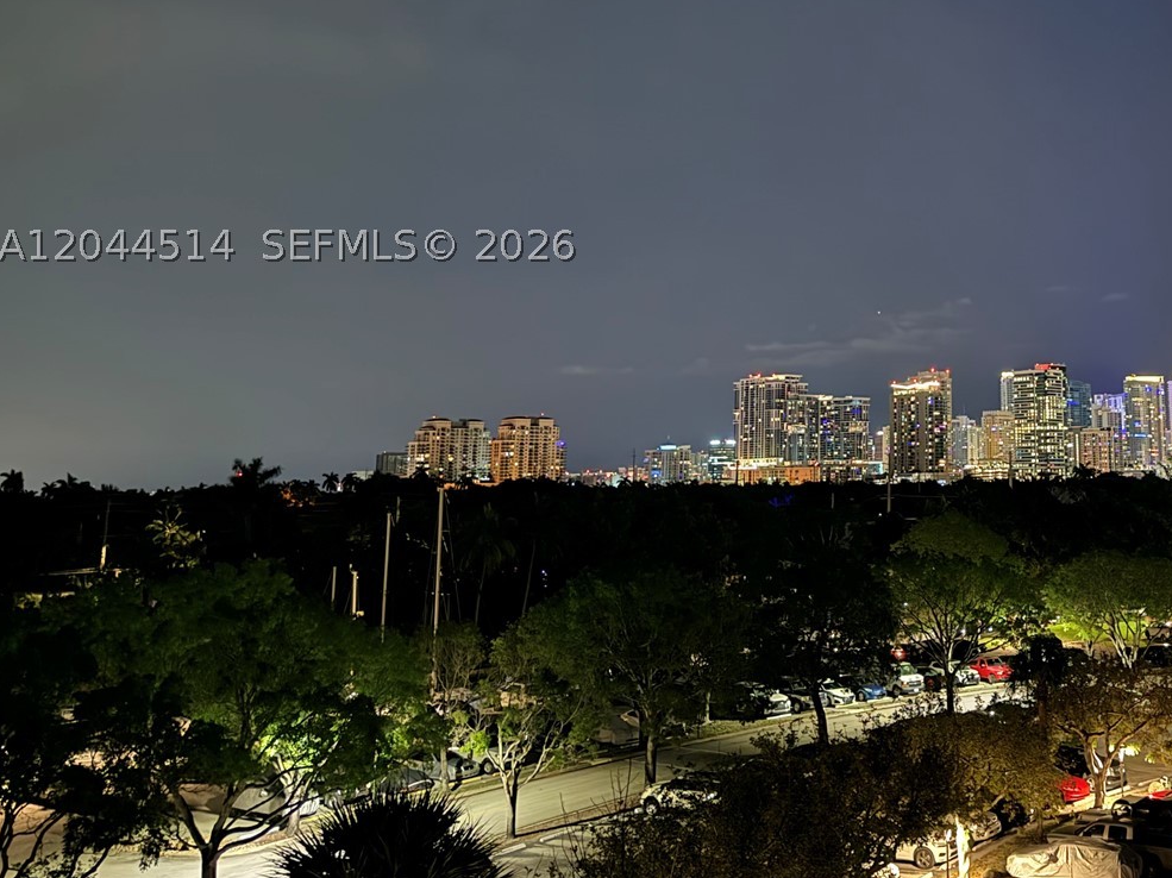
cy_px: 245
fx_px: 1320
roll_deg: +0.3
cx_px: 940
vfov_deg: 36.1
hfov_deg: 45.4
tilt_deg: +10.4
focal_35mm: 39
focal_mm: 6.76
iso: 1600
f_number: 1.78
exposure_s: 1/9
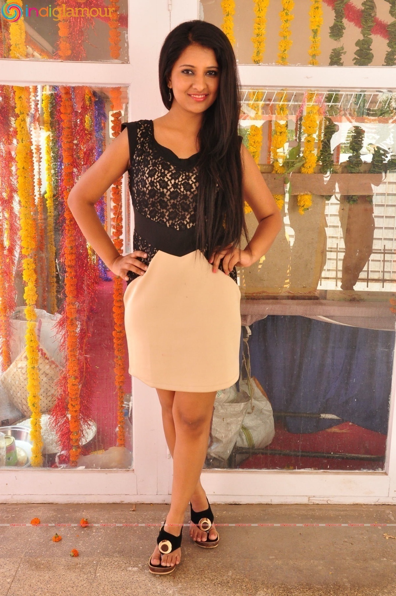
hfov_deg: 35.4
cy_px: 298
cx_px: 198
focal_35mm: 38
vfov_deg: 51.3
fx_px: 620
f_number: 10
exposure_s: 1/125
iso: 1250
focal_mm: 25
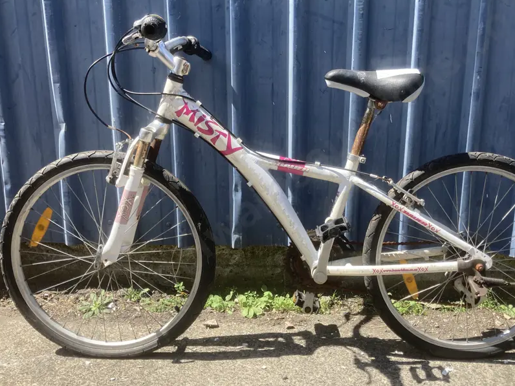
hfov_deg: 51.2
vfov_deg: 39.6
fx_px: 536
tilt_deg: -13.9
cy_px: 180
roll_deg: -0.5
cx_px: 292
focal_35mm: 36
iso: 20
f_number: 1.8
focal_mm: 3.99
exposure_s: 1/716
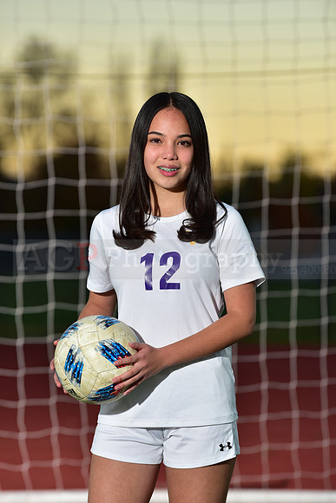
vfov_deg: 10.3
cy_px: 252
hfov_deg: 6.9
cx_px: 168
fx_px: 2798
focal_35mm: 200
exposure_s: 1/200
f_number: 4.5
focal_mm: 200
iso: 250
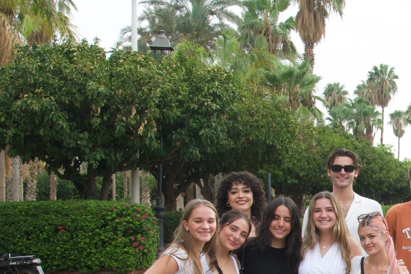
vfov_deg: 14.5
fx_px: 1062
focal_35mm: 93
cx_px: 475
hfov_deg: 20.7
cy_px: 253
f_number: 16
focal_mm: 24
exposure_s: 1/80
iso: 500
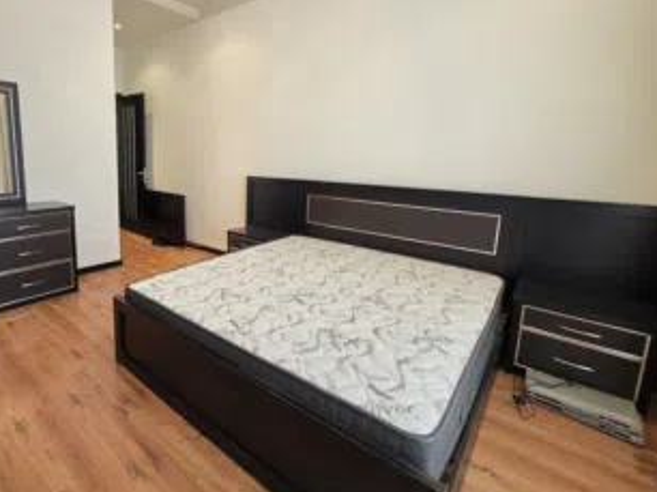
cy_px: 215
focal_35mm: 17
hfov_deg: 88.9
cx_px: 238
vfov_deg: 74.3
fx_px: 322
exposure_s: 1/100
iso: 320
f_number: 1.9
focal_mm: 2.2
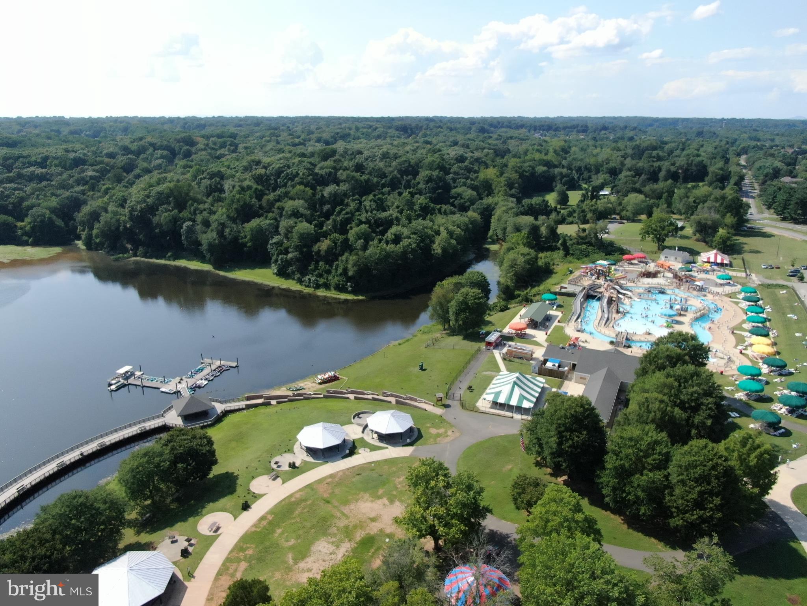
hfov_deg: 71.6
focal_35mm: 24
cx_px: 404
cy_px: 303
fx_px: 560
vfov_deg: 56.8
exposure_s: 1/3200
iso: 400
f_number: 2.8
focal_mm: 4.39
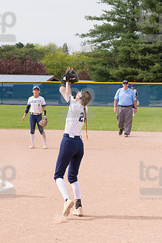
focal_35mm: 139
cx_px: 78
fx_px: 940
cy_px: 103
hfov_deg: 9.8
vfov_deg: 14.8
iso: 400
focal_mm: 70
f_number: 5.6
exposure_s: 1/1600
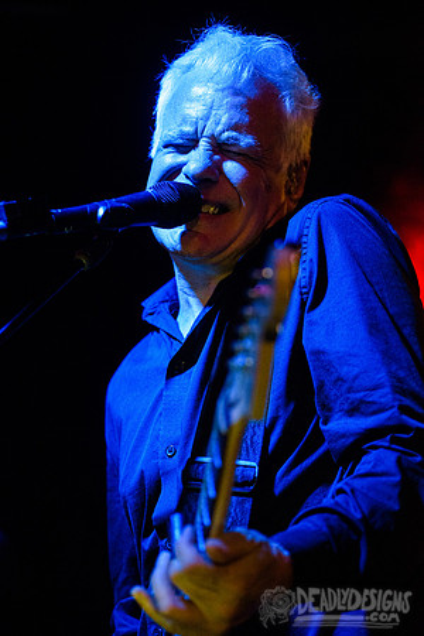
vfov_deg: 23.6
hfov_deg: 15.9
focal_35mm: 86
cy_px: 318
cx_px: 212
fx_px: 1519
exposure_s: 1/200
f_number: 3.2
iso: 3200
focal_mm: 86
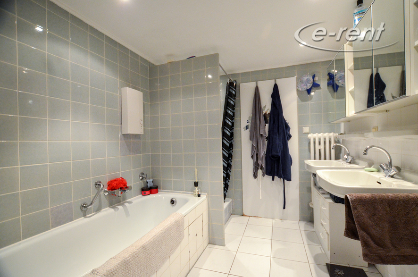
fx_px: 174
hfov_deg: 100.5
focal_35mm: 15
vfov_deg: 77.1
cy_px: 138
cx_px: 209
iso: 2200
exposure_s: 1/30
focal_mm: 10
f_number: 3.5
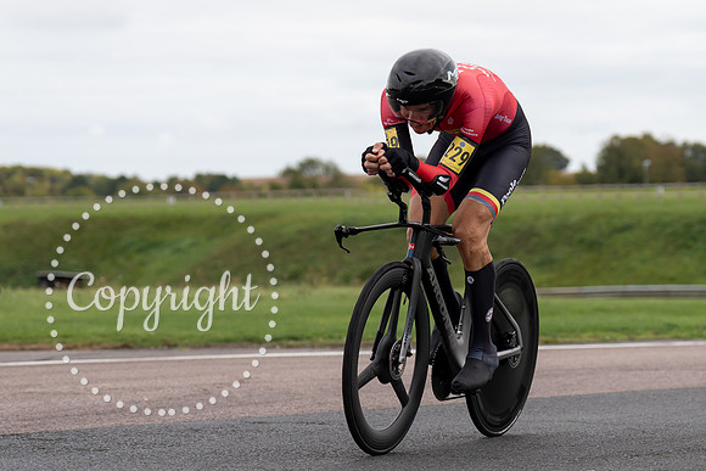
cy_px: 239
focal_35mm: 154
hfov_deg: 13.3
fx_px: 3013
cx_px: 460
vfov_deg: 8.9
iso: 125
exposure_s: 1/1000
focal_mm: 88
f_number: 3.5
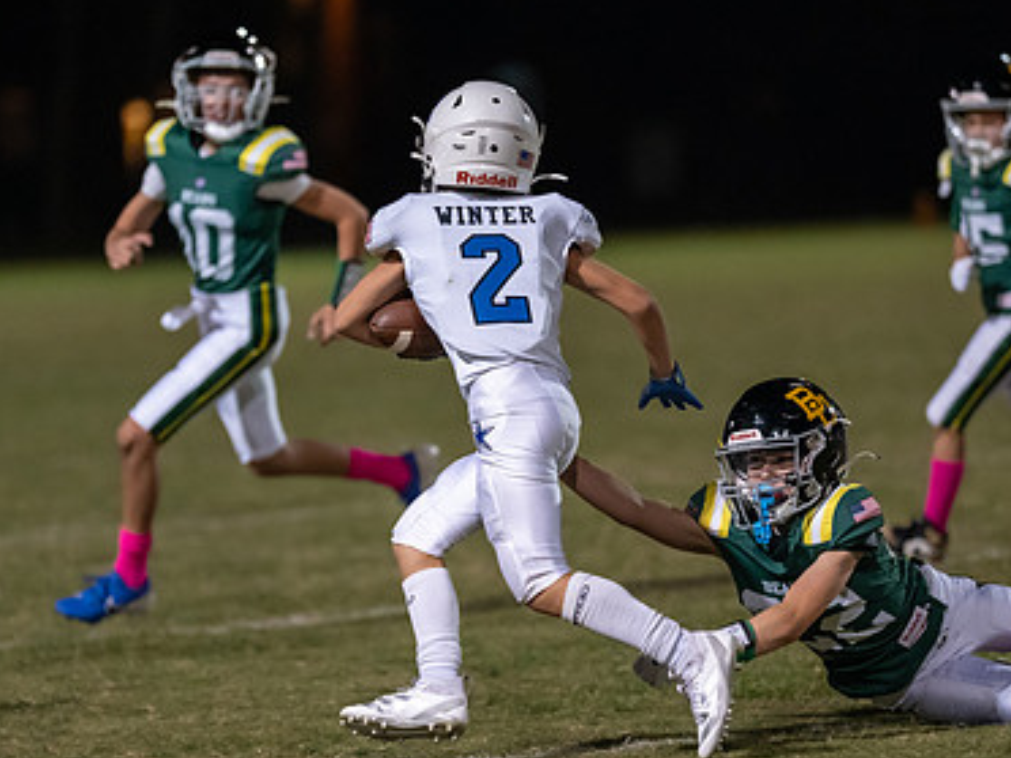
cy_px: 408
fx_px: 7389
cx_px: 506
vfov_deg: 5.9
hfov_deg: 7.8
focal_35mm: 253
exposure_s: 1/1000
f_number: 1.8
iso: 4000
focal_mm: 135
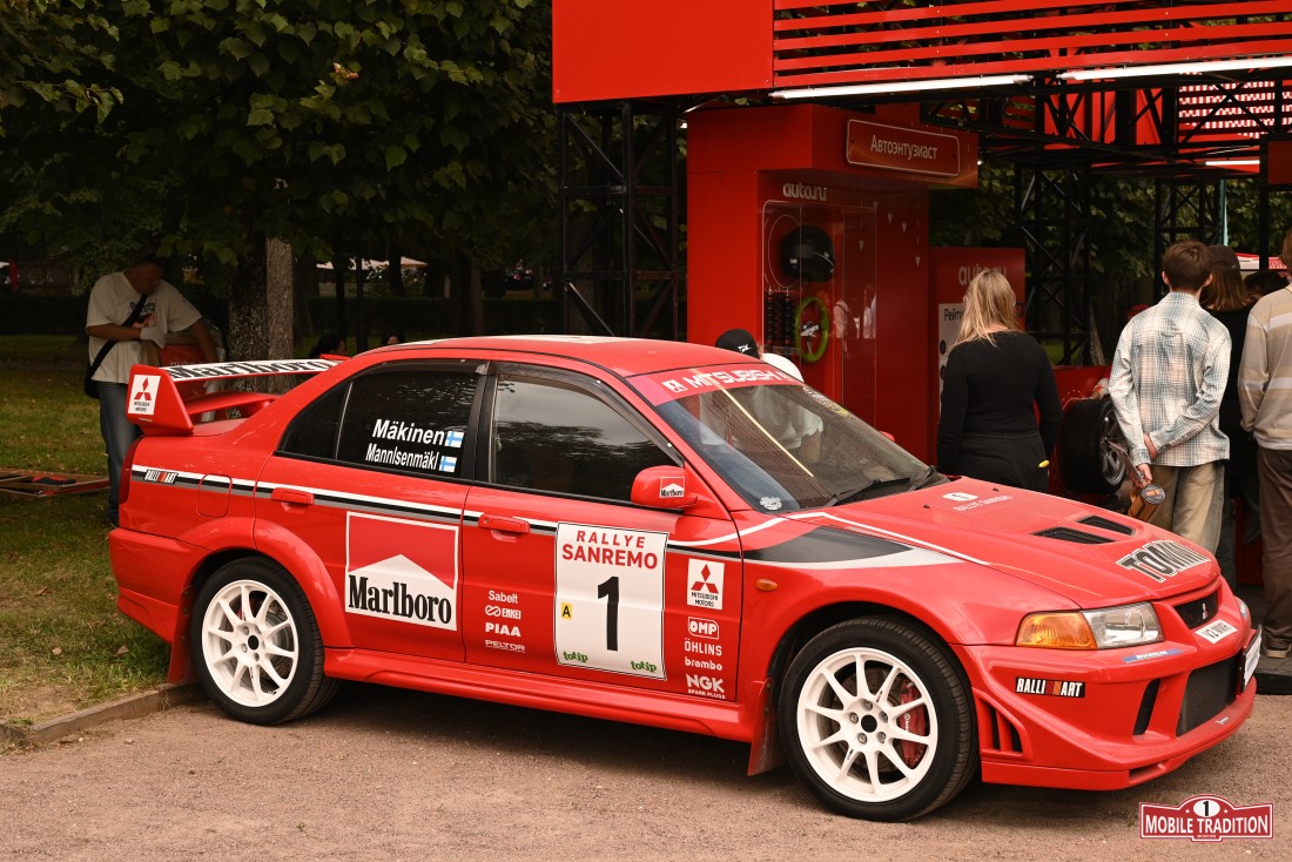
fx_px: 1902
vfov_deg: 25.5
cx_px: 646
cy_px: 431
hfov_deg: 37.5
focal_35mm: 53
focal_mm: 53
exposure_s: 1/200
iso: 200
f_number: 6.3
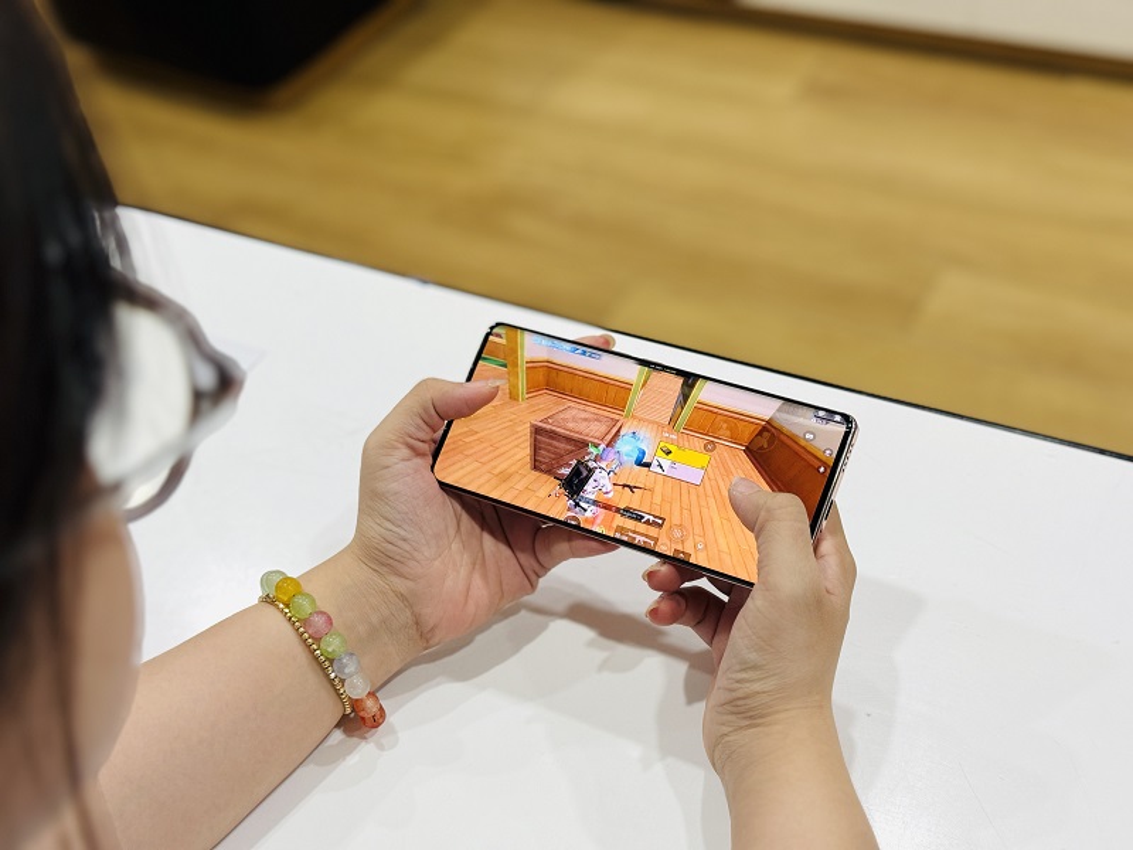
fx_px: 1571
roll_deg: +8.6
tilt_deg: -41.0
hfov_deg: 39.7
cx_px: 566
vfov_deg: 30.3
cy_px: 425
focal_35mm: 48
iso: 125
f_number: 1.78
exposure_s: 1/60
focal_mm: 6.76
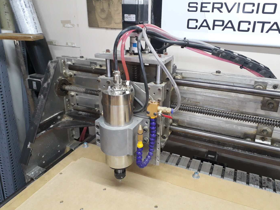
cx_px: 144
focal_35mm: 28
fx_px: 226
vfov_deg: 49.7
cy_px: 104
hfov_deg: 63.4
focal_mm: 3.6
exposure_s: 1/17
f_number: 1.9
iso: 200
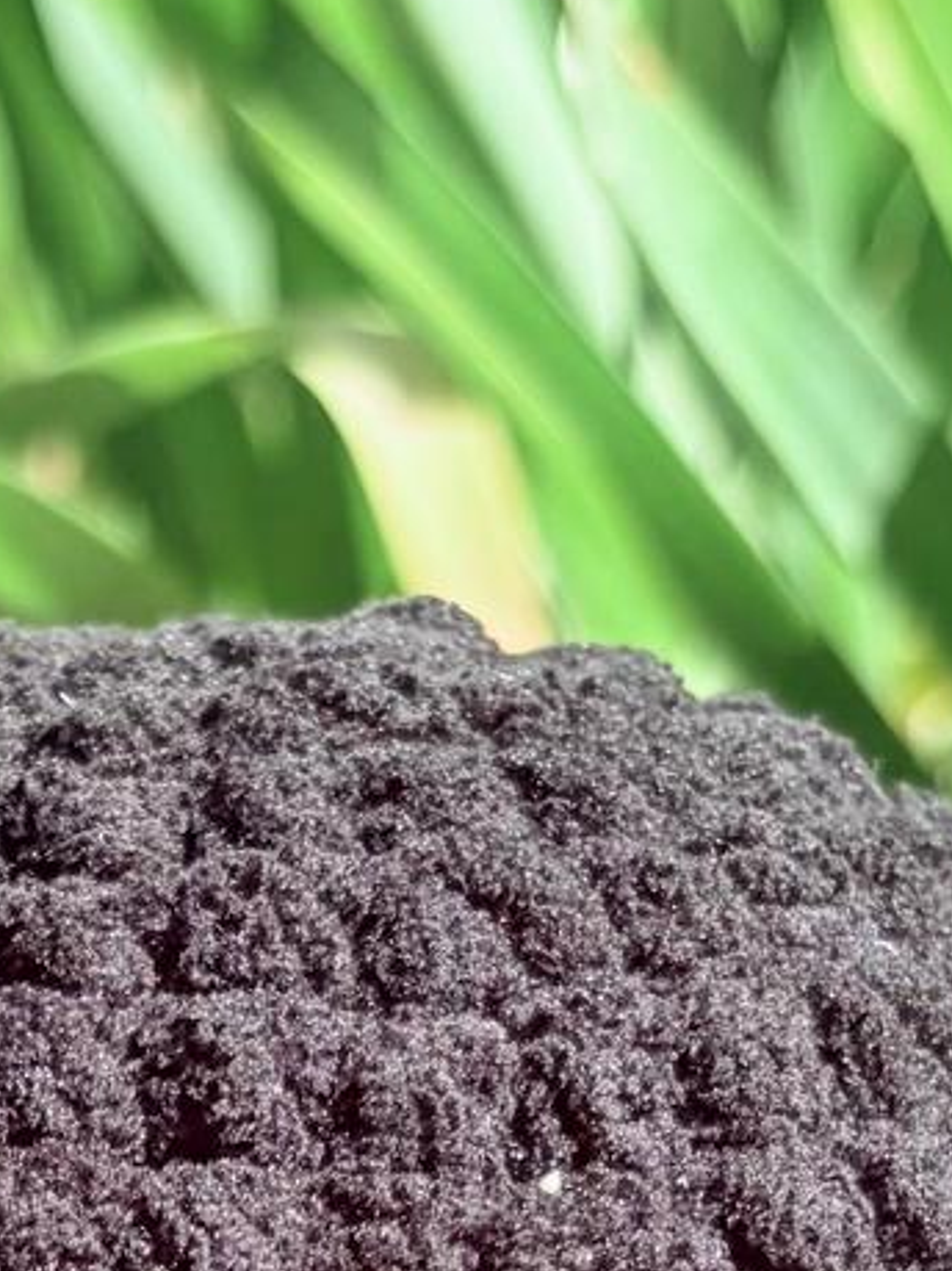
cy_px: 1772
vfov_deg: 13.0
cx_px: 97
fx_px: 5319
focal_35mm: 145
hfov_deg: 10.2
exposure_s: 1/1517
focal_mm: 5.96
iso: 64
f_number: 1.6
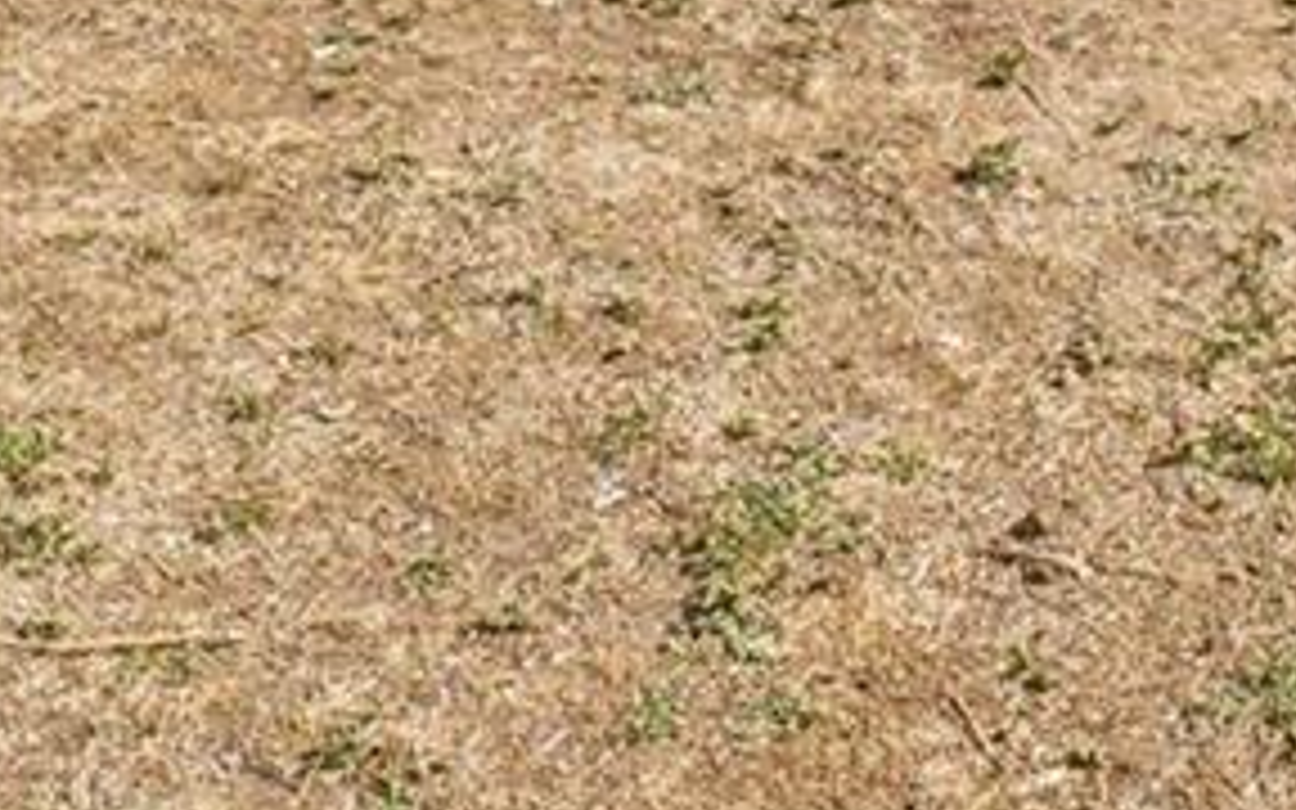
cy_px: -1080
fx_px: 3002
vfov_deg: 12.4
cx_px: 958
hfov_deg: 24.1
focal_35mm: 85
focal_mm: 10
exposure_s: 1/1250
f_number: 8
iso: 400
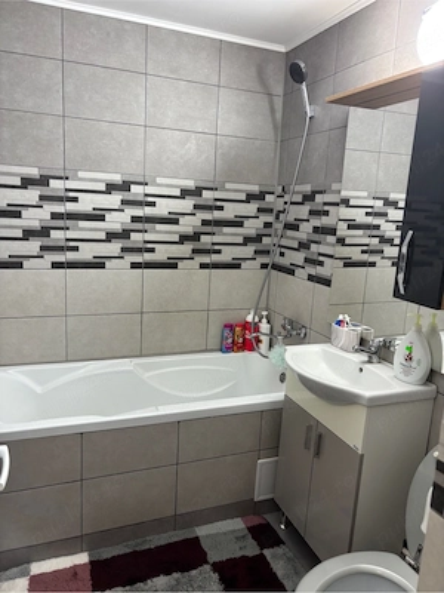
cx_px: 222
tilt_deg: -11.1
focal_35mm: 26
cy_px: 296
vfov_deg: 67.3
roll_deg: -4.0
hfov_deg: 53.1
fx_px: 445
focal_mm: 5.96
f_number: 1.6
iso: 100
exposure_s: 1/50
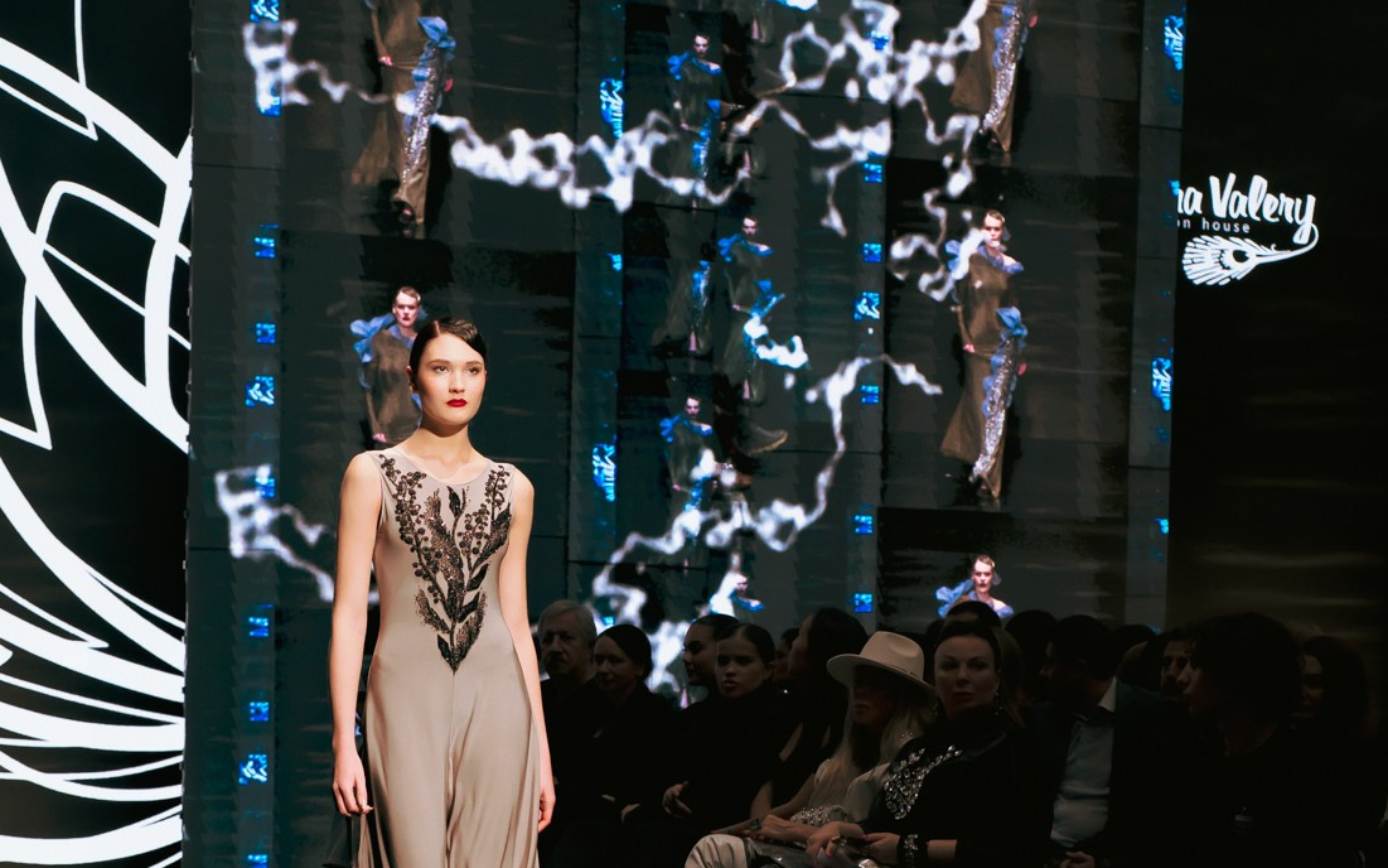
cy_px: 695
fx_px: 3026
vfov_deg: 16.2
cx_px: 652
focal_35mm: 80
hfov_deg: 25.8
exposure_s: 1/200
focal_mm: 45
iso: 1600
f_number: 3.5
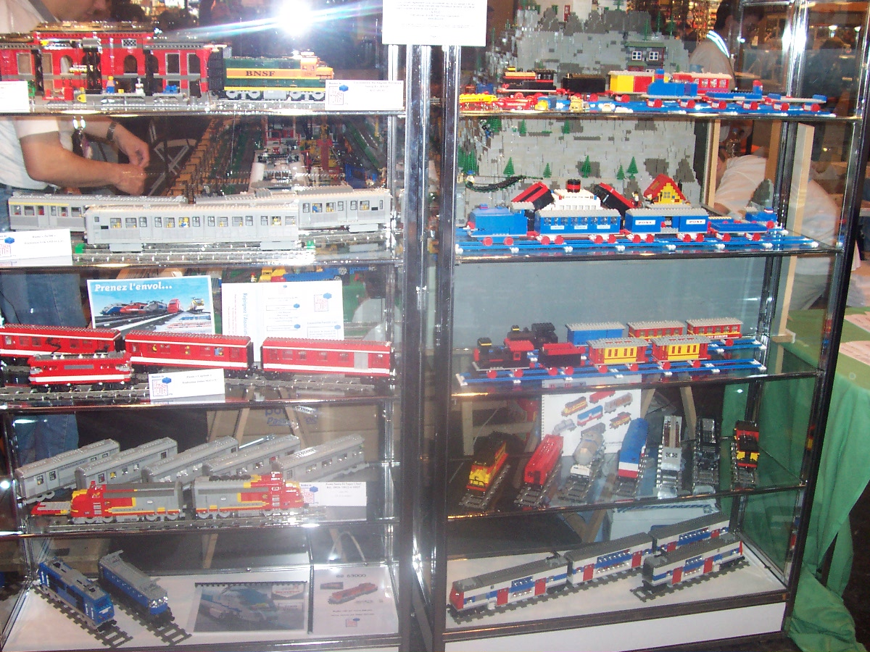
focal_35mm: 37
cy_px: 326
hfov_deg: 50.1
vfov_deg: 38.7
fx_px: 930
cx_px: 435
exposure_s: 1/60
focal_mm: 5.6
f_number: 2.8
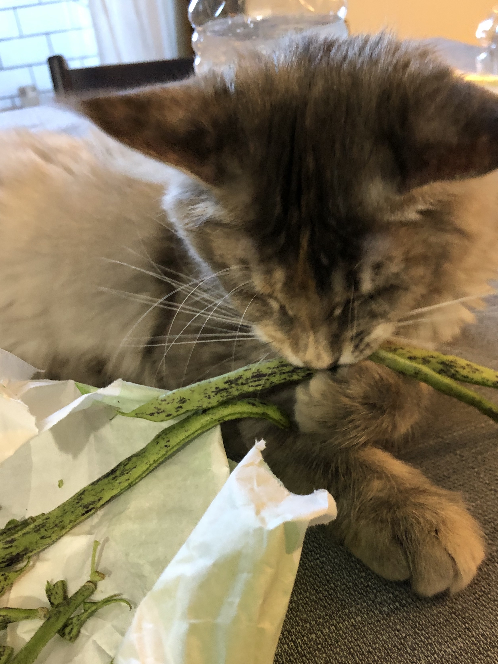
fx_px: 652
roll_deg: +3.0
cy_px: 399
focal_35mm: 34
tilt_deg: -35.6
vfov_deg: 53.6
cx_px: 279
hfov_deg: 41.7
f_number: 1.8
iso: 100
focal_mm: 3.99
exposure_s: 1/11
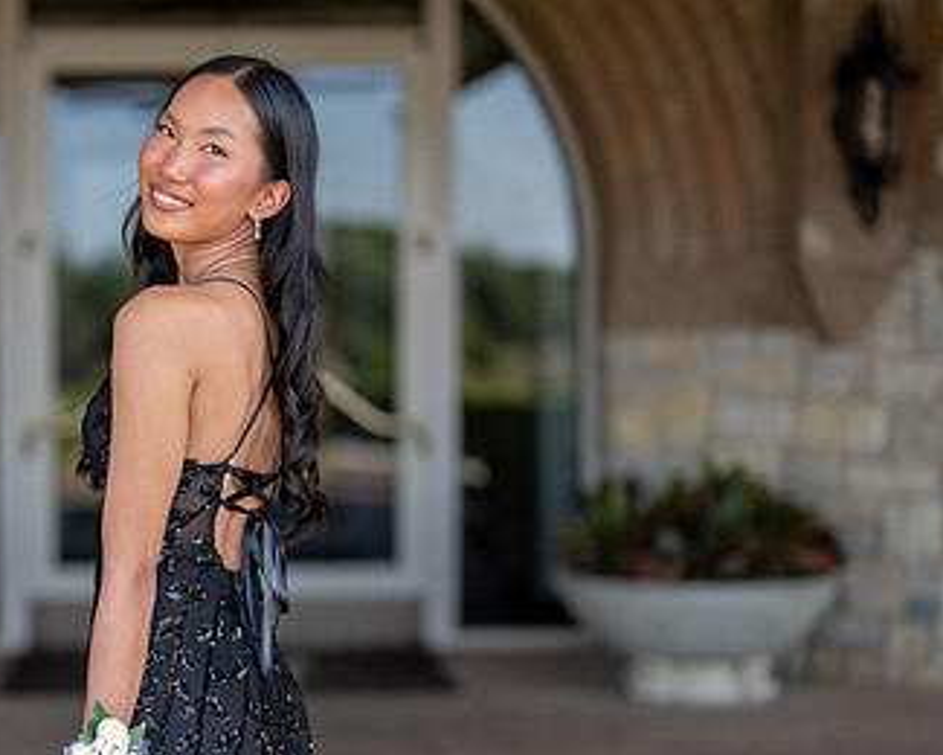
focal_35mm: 91
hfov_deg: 20.8
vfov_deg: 16.9
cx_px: 194
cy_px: 499
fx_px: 2540
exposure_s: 1/2000
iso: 160
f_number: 1.2
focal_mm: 50
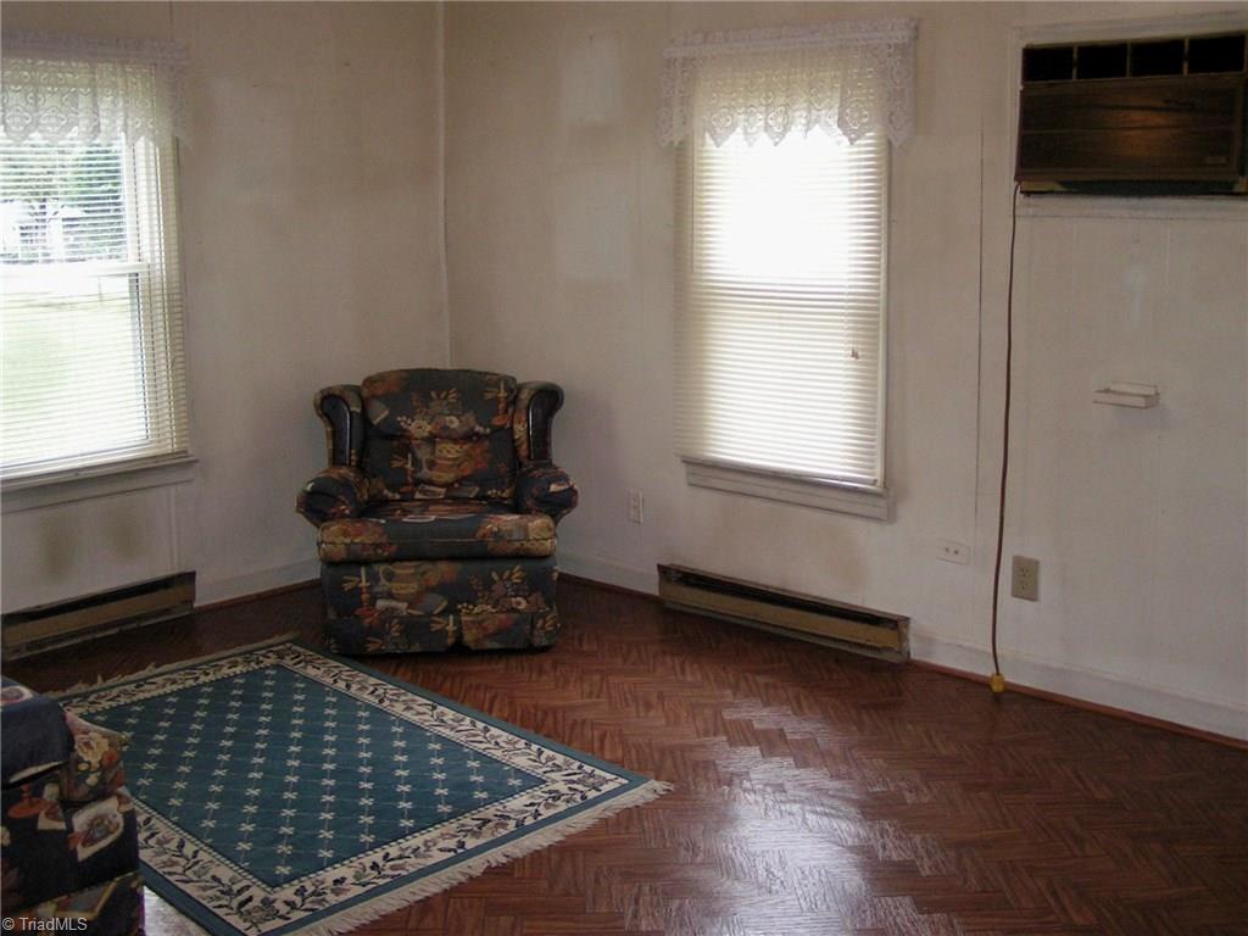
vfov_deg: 37.7
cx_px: 624
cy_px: 468
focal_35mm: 38
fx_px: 1370
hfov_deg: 49.0
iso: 200
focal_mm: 5.8
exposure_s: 1/40
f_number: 2.8
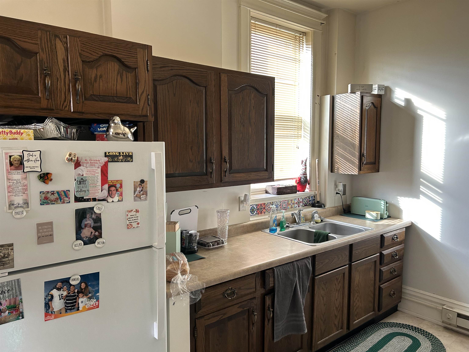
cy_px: 176
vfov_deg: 53.1
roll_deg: +0.2
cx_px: 234
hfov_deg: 67.3
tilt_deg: -6.0
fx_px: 352
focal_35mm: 26
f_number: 1.5
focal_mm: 5.7
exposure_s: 1/121
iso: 125
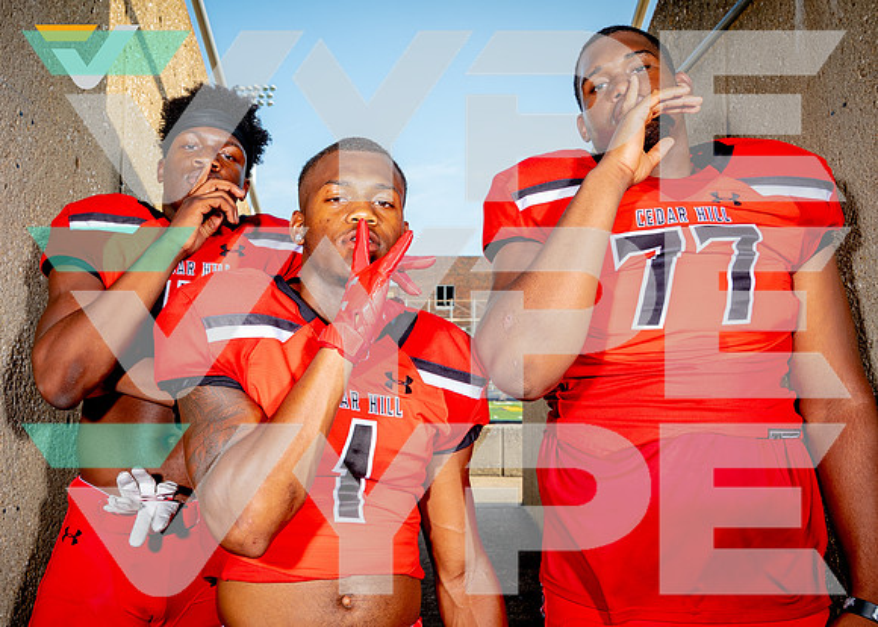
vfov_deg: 40.7
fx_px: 844
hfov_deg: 54.7
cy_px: 324
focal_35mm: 34
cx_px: 367
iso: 200
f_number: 8
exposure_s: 1/125
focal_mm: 24
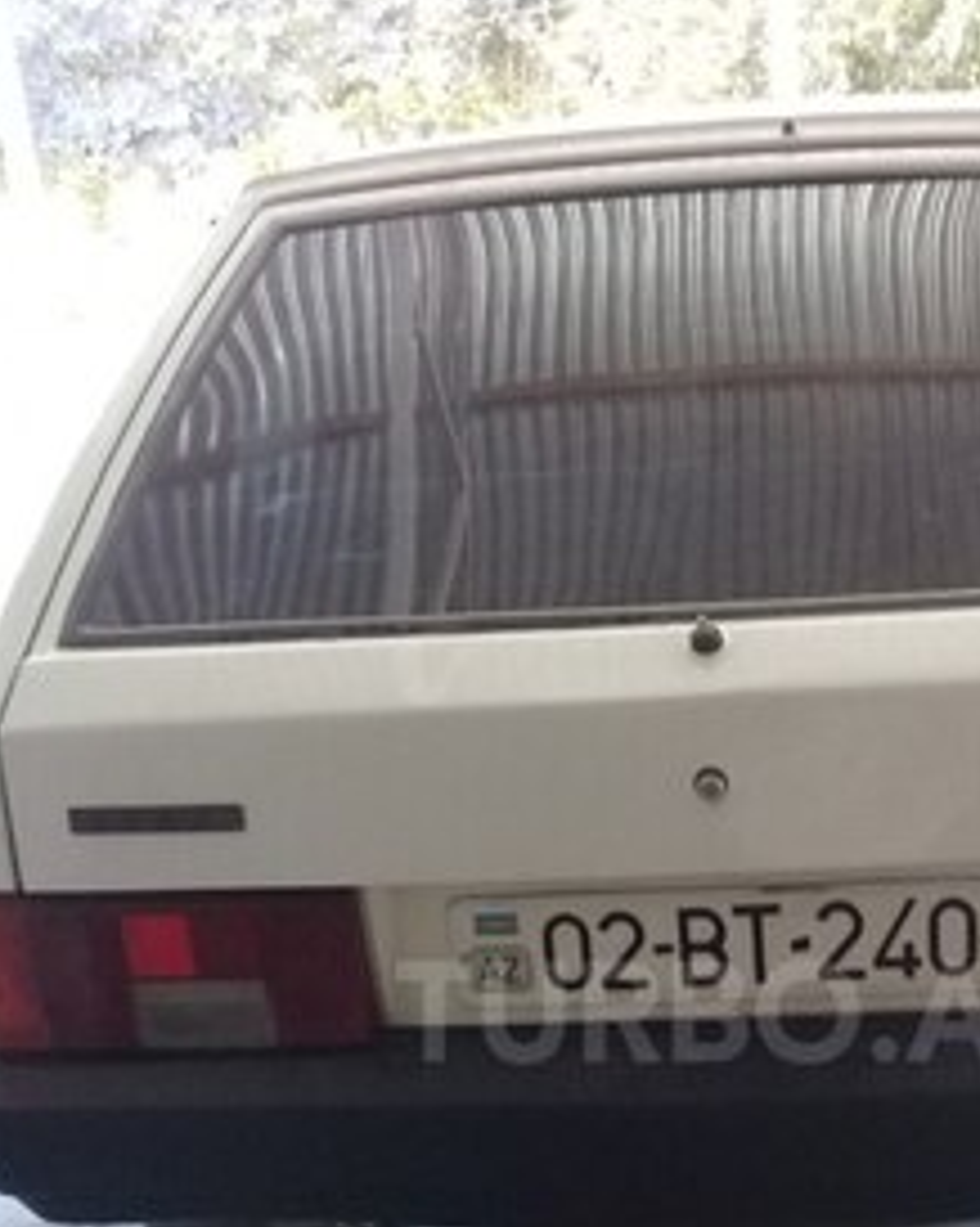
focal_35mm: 55
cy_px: 1011
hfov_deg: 27.2
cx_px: 742
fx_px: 1996
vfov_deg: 33.0
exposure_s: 1/30
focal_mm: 3.3
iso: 200
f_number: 2.2
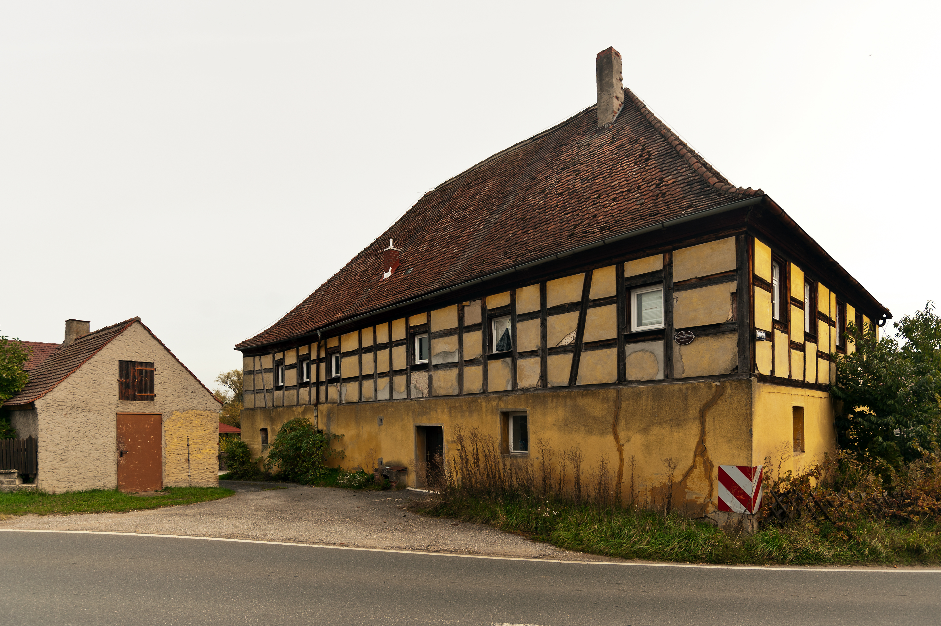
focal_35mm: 18
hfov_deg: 90.0
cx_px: 470
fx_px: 470
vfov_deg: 67.3
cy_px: 313
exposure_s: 1/800
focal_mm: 18
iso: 200
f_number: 4
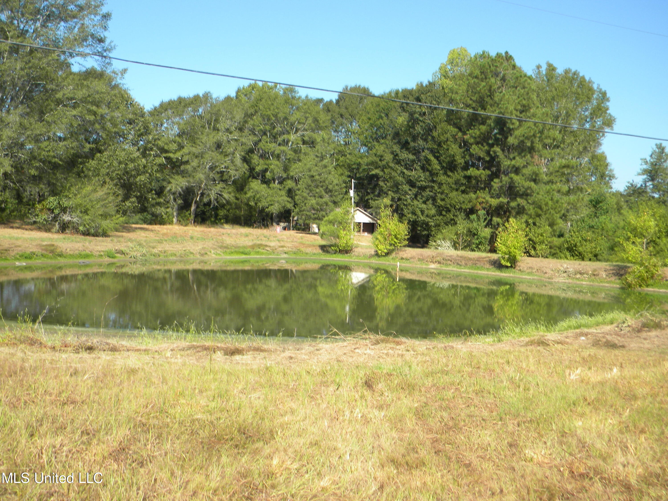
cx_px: 334
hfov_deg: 51.4
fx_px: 695
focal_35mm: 36
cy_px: 250
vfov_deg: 39.7
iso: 80
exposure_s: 1/460
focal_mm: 6.4
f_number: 3.7
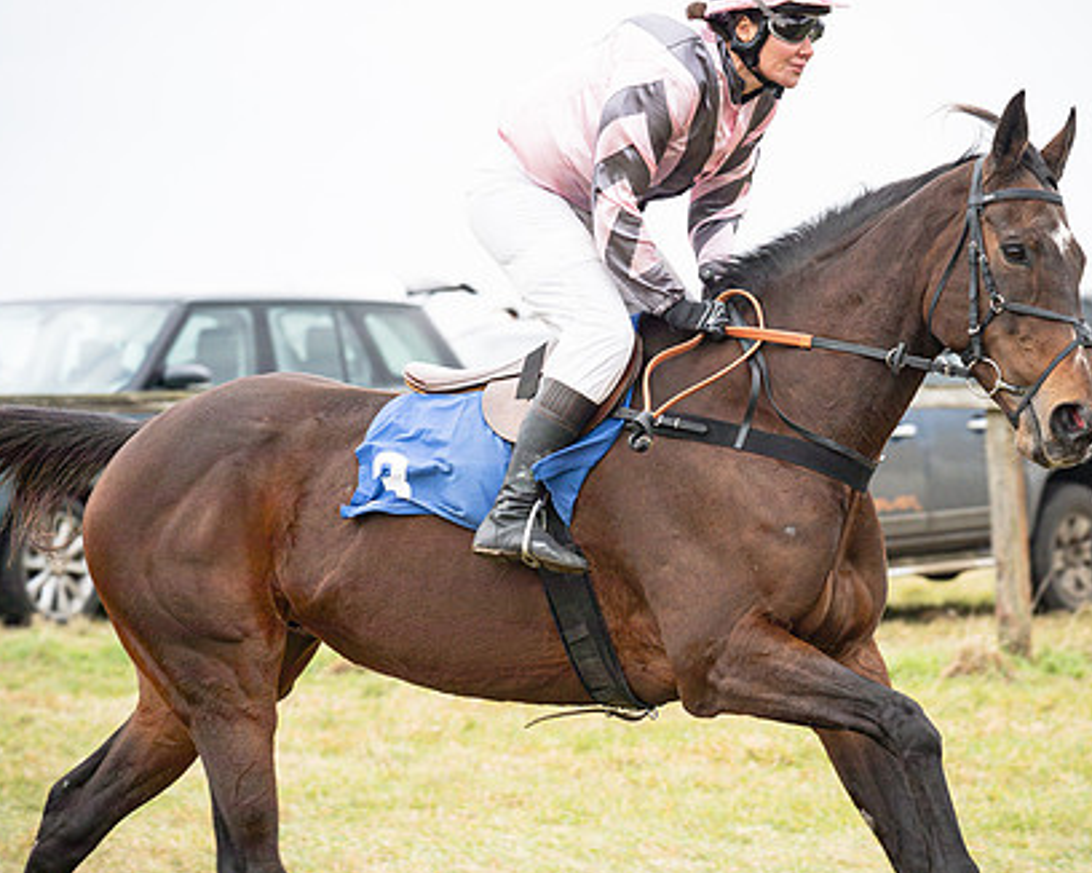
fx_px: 6784
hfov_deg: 9.2
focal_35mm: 210
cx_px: 606
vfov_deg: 7.4
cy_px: 487
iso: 500
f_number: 4.5
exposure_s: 1/1000
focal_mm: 135
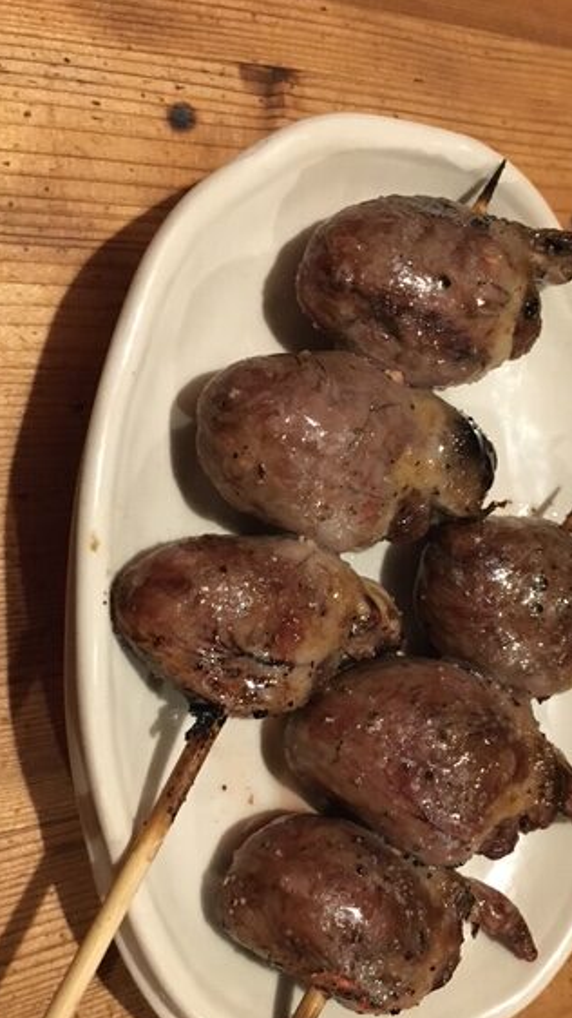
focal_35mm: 36
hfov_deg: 32.7
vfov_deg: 55.1
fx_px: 971
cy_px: 574
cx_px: 355
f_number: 2.2
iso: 320
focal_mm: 4.15
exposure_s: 1/15
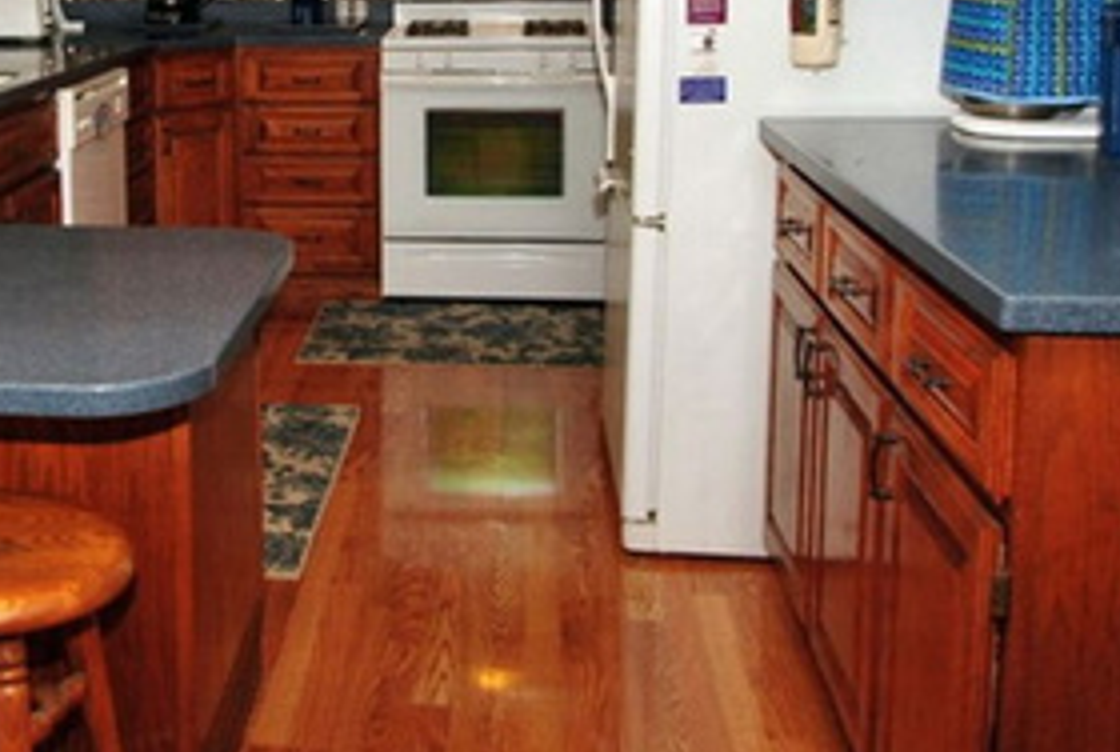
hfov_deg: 39.7
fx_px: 1497
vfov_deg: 27.8
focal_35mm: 48
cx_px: 256
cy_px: 178
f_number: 4.5
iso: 200
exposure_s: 1/125
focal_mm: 14
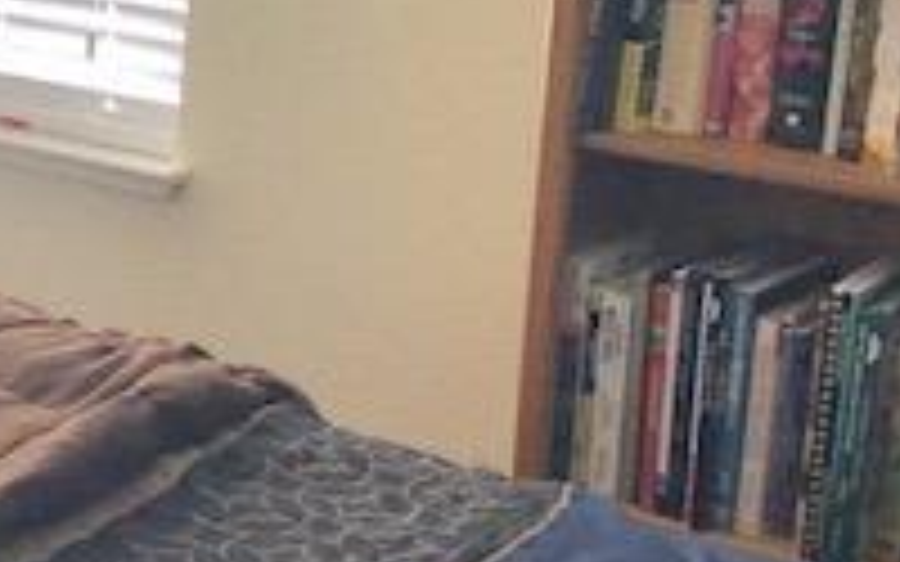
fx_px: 2330
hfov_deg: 19.5
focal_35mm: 95
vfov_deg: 13.7
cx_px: -382
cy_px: 112
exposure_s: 1/60
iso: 32
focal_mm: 3.99
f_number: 1.8
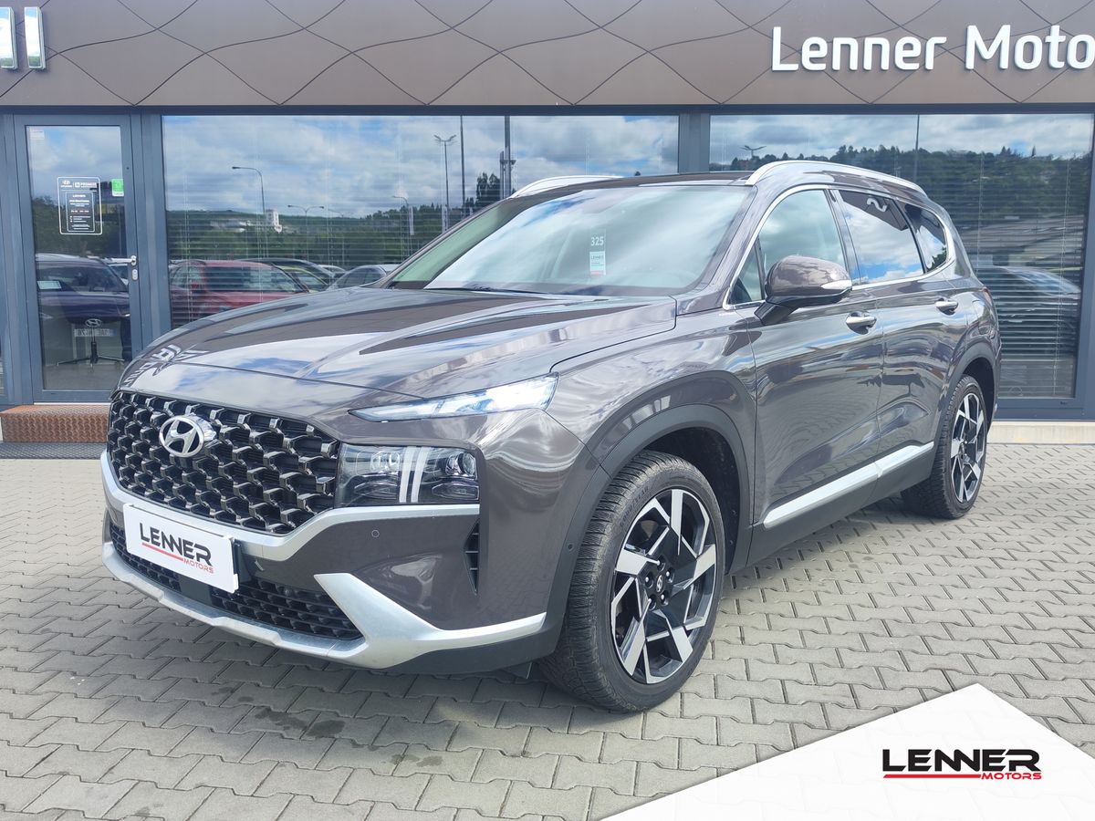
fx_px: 728
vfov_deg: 58.9
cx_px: 548
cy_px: 410
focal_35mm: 23
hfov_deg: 73.9
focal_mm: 7.01
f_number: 1.69
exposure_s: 1/292
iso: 50
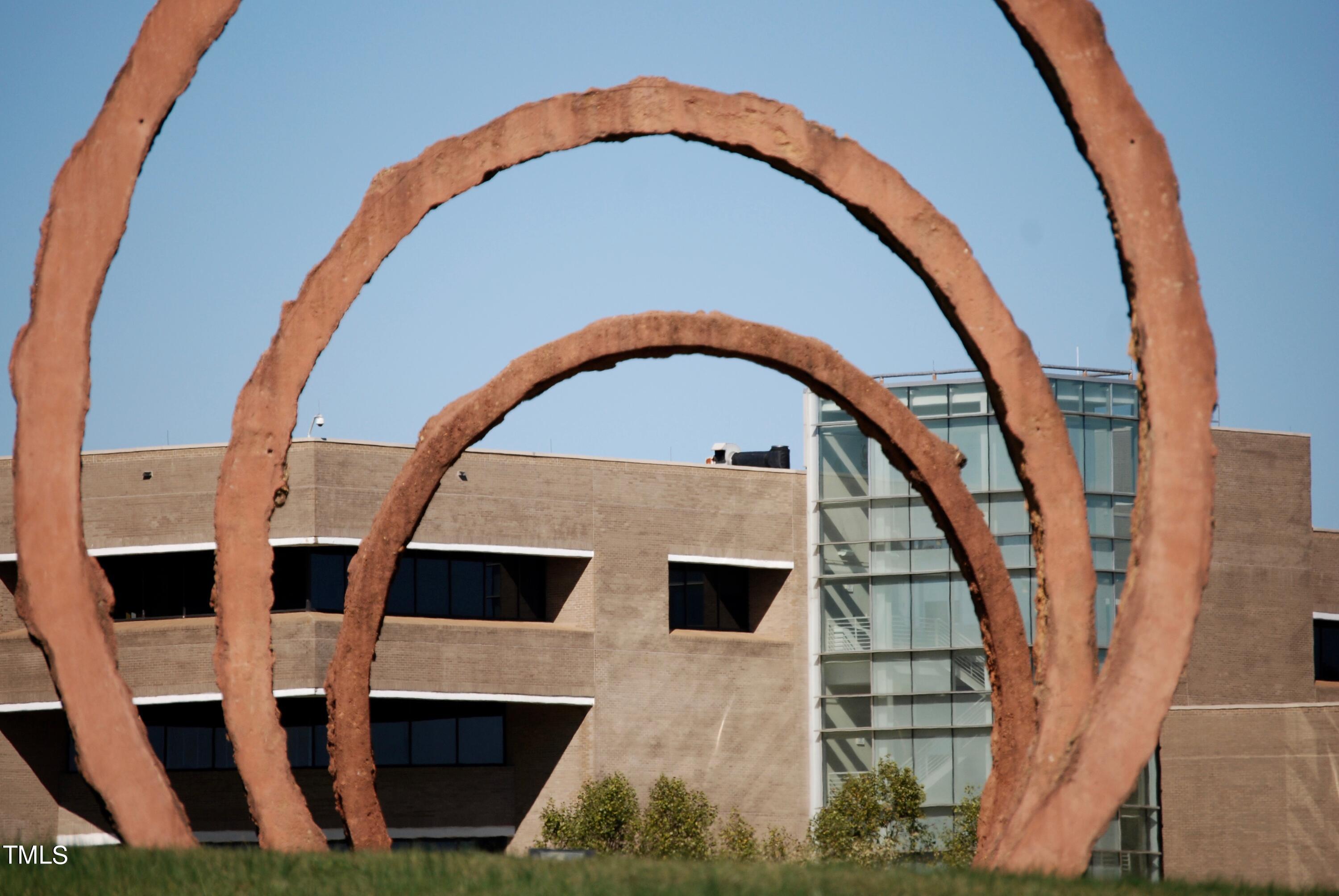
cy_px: 448
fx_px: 11171
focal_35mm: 300
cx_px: 670
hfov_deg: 6.9
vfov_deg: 4.6
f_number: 5.6
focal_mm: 200
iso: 200
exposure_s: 1/1250
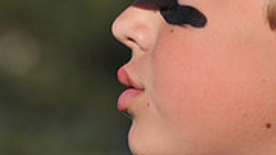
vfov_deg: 1.2
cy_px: 87
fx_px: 7366
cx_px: 181
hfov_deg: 2.1
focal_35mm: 1006
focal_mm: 200
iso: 200
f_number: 5.6
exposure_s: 1/500
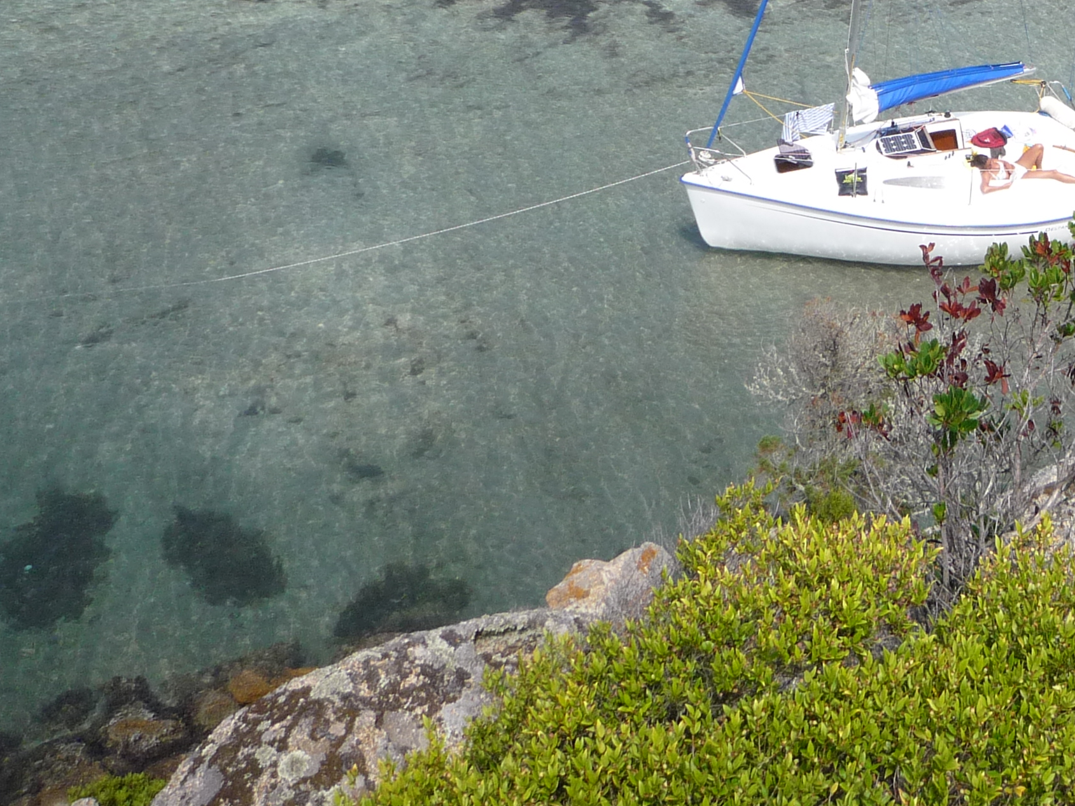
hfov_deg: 33.8
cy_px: 17
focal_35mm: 54
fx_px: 1677
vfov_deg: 25.8
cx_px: 943
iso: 100
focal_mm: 4.4
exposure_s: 1/640
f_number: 4
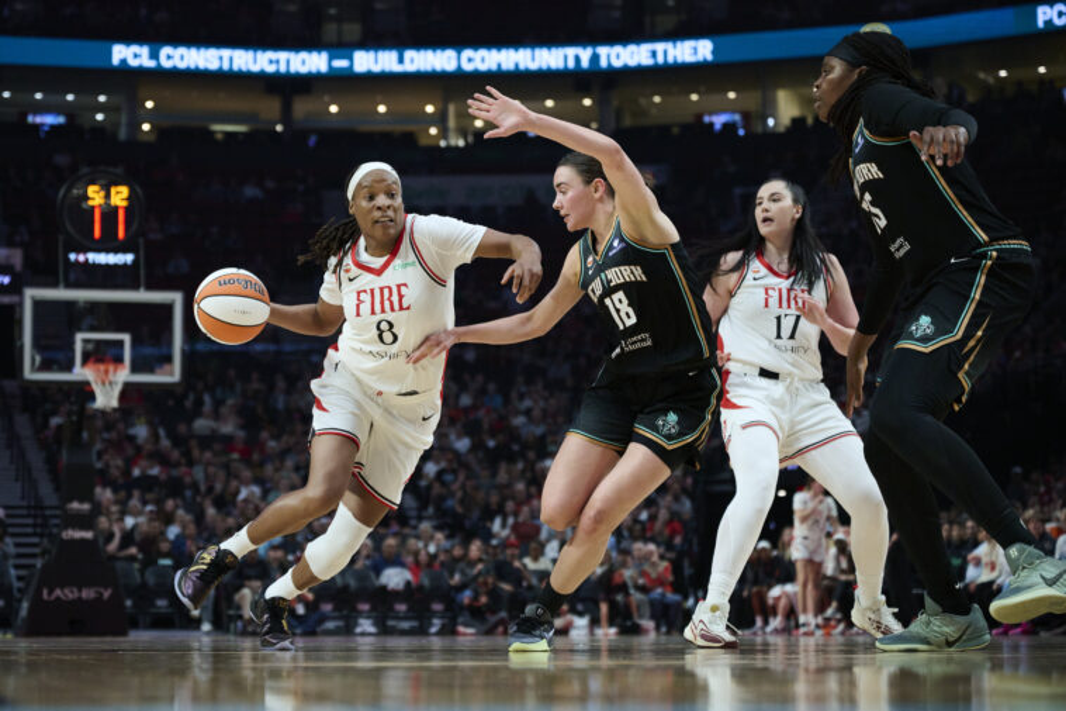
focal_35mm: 70
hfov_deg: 28.8
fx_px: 2072
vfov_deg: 19.4
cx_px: 533
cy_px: 356
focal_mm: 70
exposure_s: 1/1919
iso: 3200
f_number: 2.8
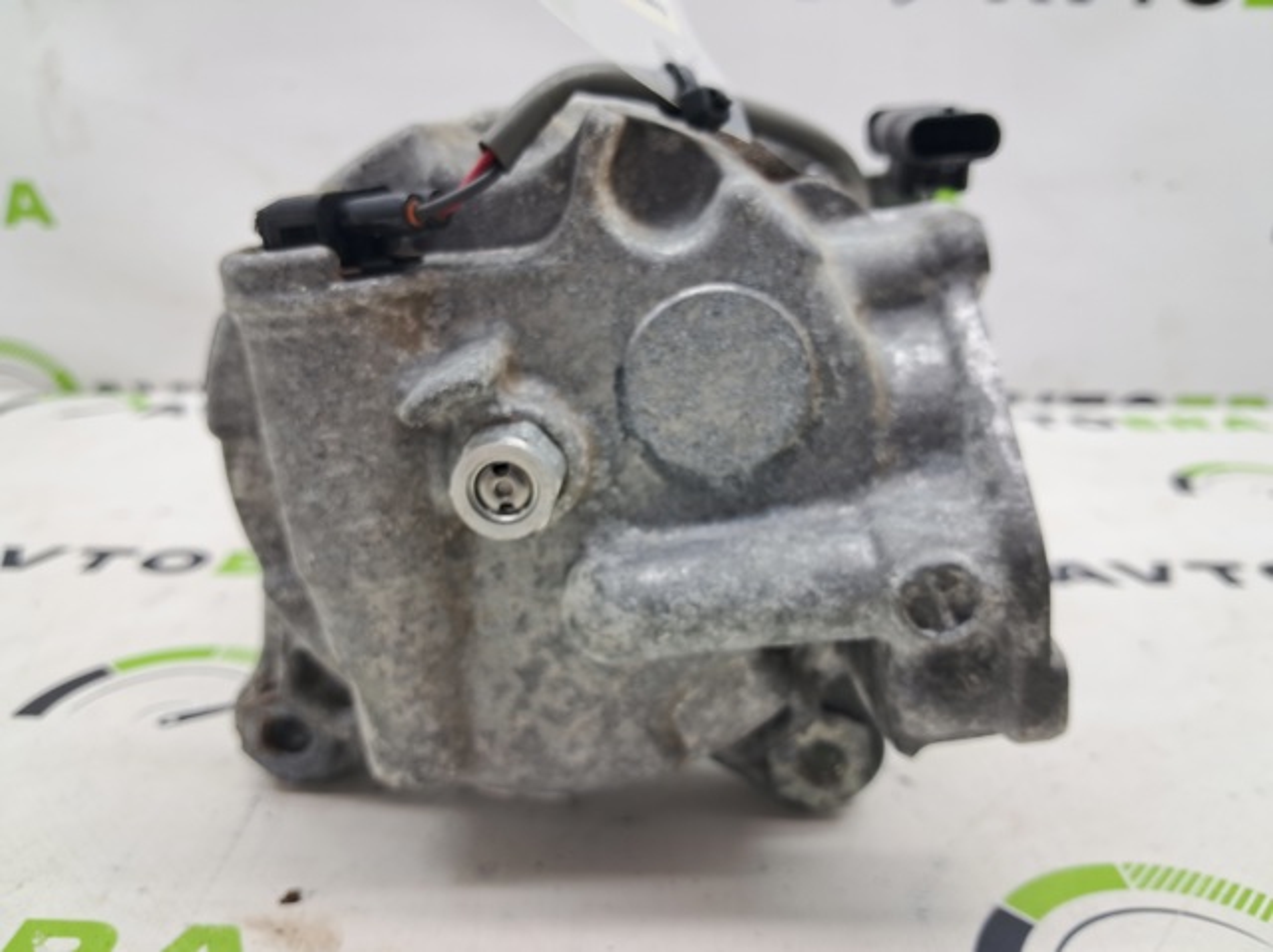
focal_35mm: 27
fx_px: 992
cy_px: 476
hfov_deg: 65.4
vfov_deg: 51.3
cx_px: 636
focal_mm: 4
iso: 50
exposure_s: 1/50
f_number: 1.8
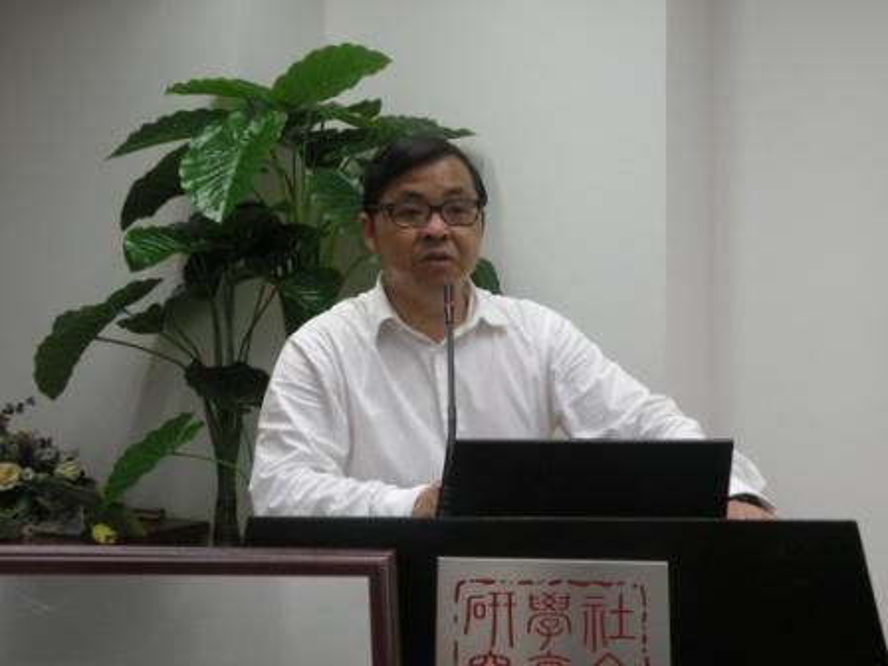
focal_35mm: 42
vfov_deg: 34.3
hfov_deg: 44.8
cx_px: 444
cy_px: 333
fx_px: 1077
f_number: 3.2
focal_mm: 7.4
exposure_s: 1/60
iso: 319
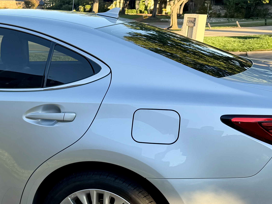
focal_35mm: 61
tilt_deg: -14.9
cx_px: 12
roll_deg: -1.6
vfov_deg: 23.9
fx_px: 479
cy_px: 136
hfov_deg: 29.9
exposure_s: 1/607
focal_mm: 6.76
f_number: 1.78
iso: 100
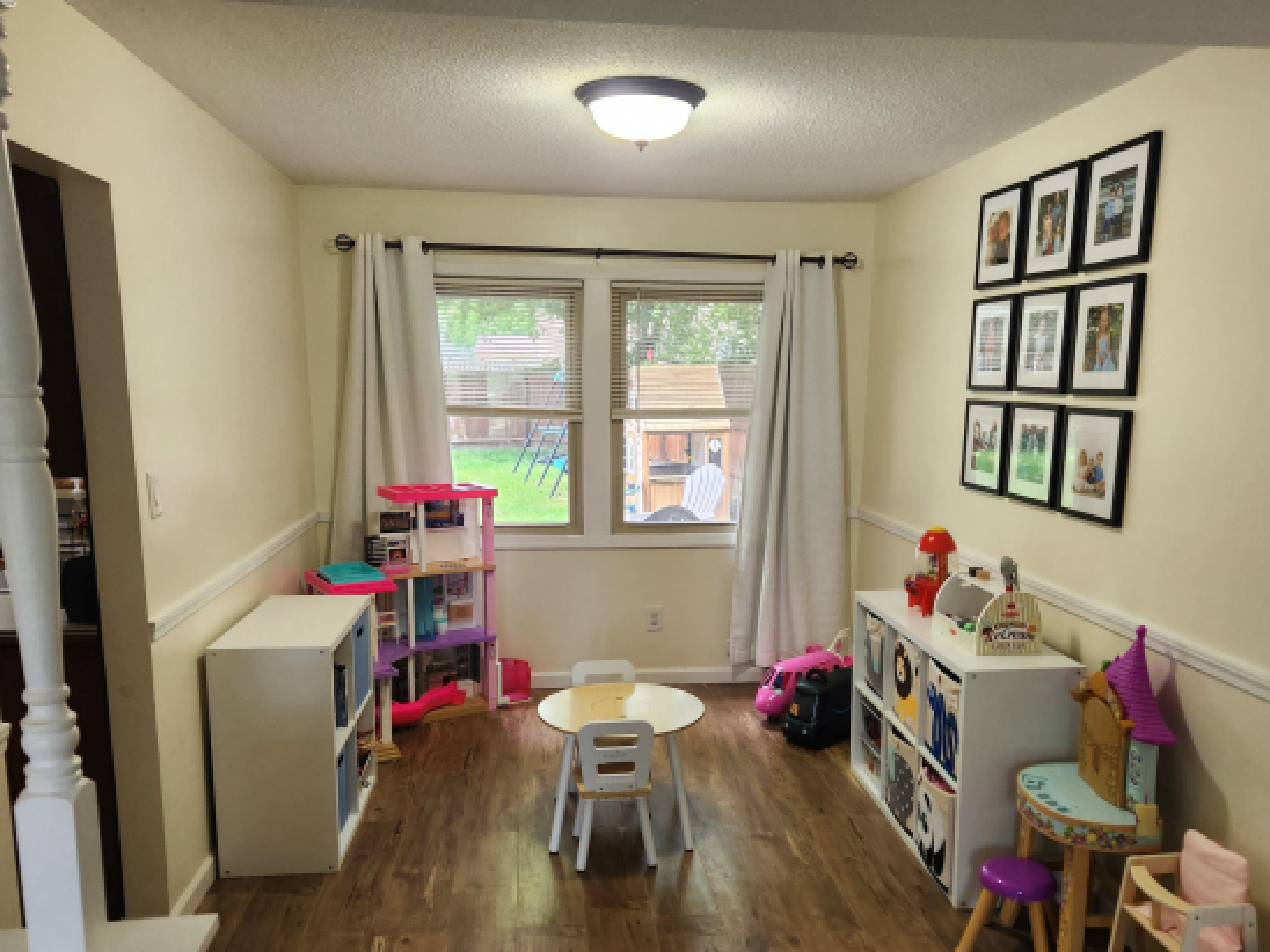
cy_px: 570
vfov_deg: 49.4
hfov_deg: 63.4
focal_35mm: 28
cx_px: 655
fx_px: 1027
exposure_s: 1/120
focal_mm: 5.4
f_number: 1.8
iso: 160
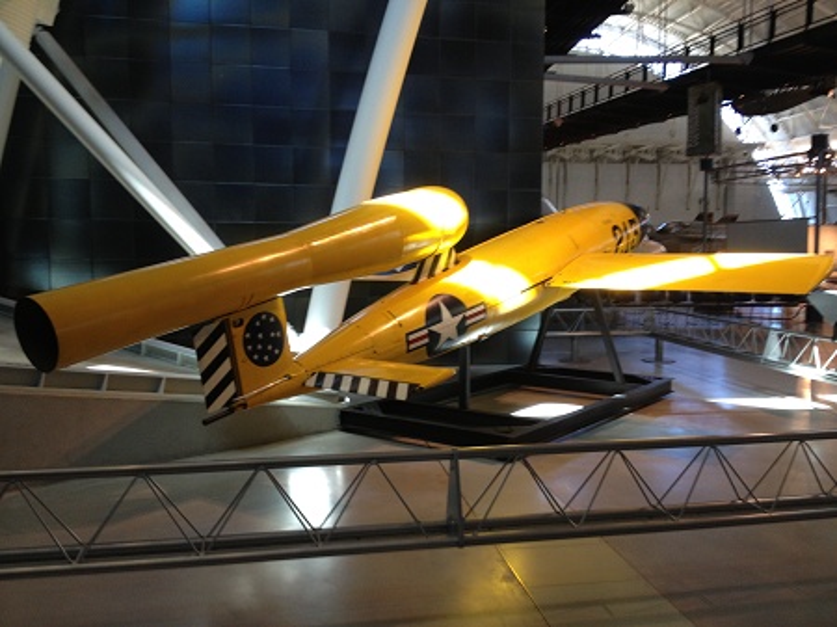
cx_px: 418
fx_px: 846
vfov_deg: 40.7
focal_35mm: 35
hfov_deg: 52.7
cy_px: 314
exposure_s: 1/20
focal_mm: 4.28
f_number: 2.4
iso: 80
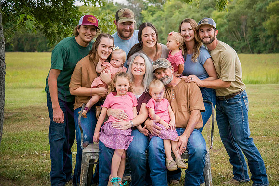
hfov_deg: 26.1
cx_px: 153
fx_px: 602
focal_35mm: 78
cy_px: 86
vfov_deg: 17.6
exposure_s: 1/640
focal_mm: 70
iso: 400
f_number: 4.5
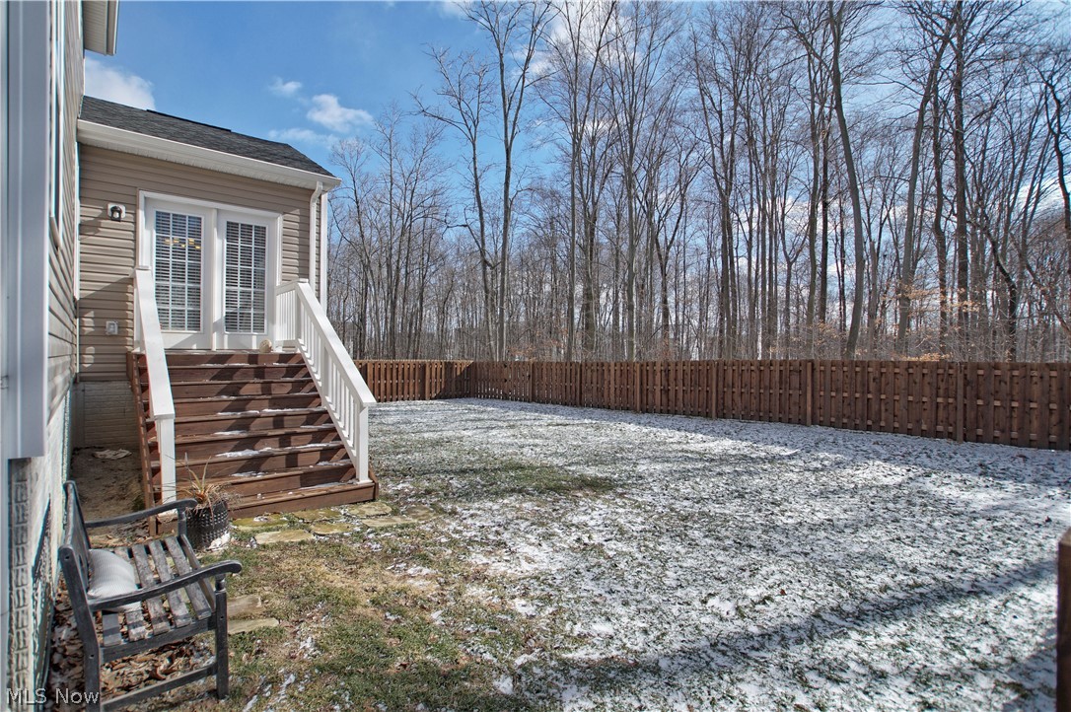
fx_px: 490
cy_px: 356
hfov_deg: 95.0
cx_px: 536
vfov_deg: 72.0
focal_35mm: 16
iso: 100
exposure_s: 1/640
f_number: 4.5
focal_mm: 11
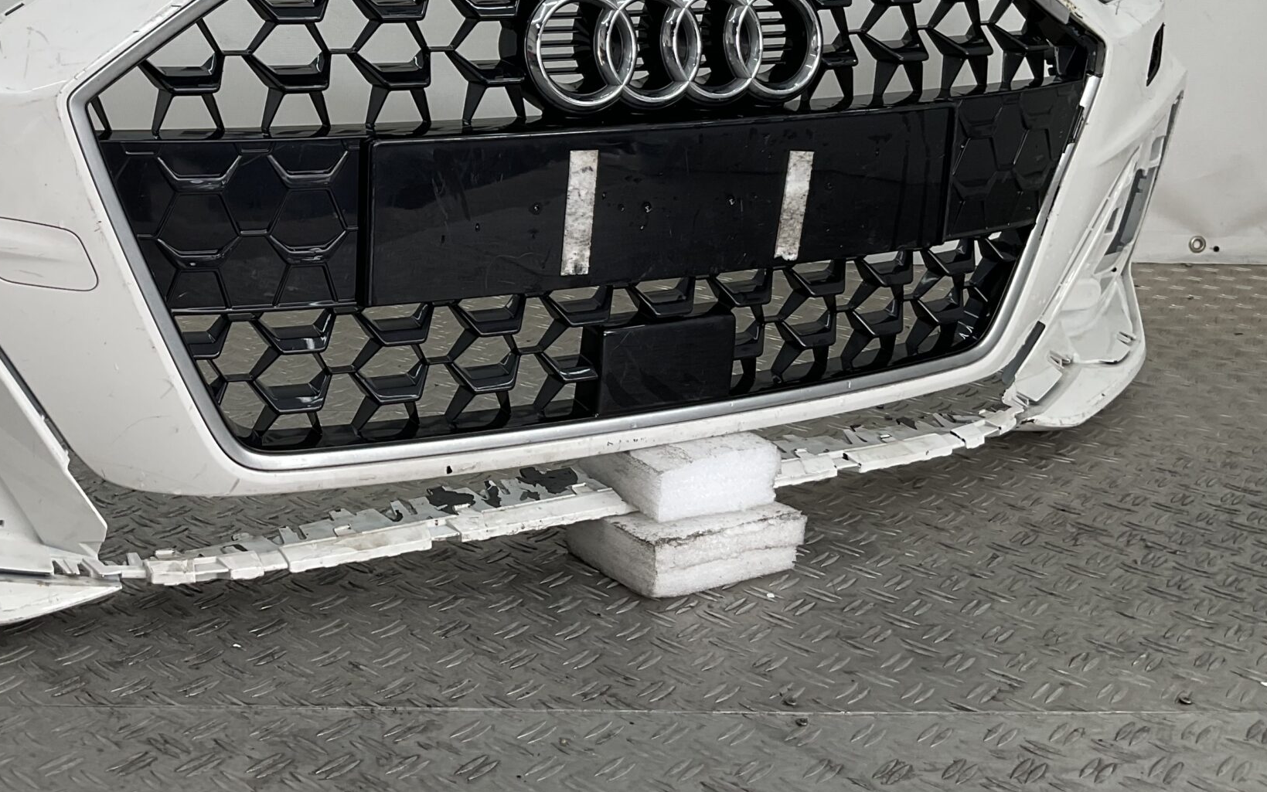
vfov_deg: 26.2
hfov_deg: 40.9
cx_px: 348
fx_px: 1658
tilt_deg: -9.2
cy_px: 121
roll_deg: -0.5
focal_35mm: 48
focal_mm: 3
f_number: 1.8
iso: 16
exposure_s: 1/195
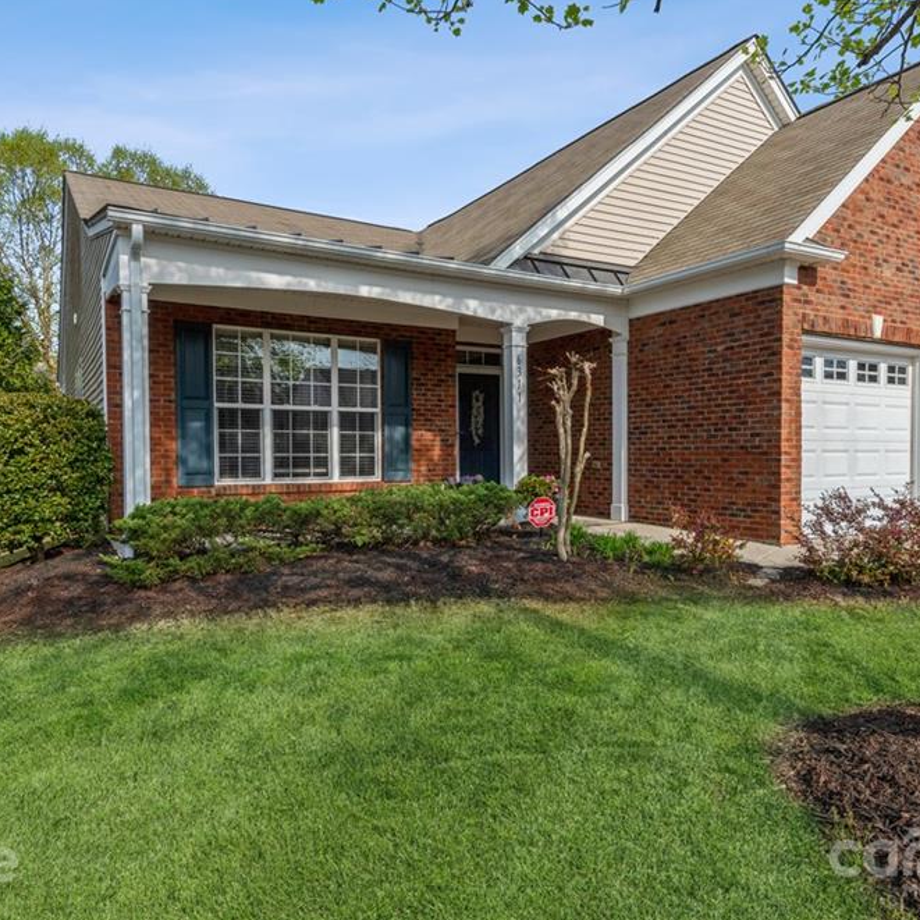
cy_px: 447
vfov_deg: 62.9
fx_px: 752
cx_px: 507
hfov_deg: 62.8
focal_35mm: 25
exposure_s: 1/250
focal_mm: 19
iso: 200
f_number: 13
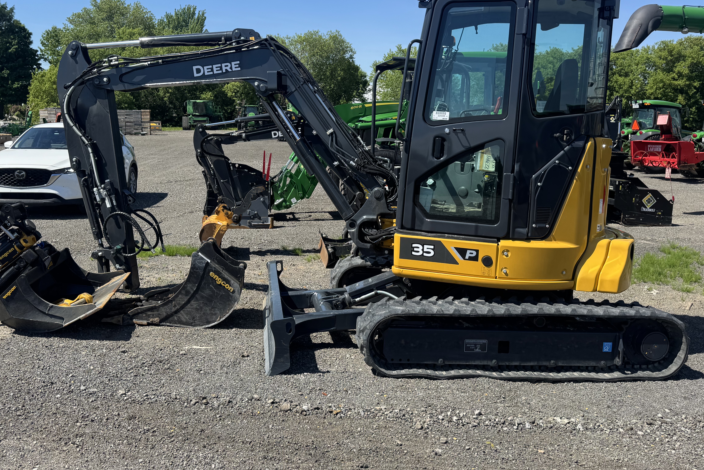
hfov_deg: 60.2
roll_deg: -1.2
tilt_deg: -5.0
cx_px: 328
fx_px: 606
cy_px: 195
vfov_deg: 42.2
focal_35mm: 31
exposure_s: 1/3096
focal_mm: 6.76
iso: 80
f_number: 1.78
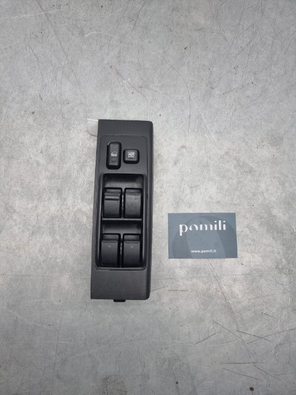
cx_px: 148
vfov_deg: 71.6
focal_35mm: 24
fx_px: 274
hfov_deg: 56.8
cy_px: 198
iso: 50
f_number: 1.8
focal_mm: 6.7
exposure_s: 1/207
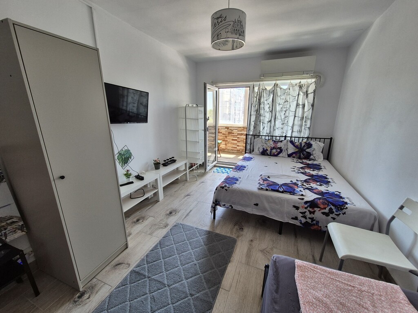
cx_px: 209
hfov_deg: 106.2
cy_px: 156
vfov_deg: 89.9
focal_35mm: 13
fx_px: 157
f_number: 2.2
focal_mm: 2.2
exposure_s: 1/50
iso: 64
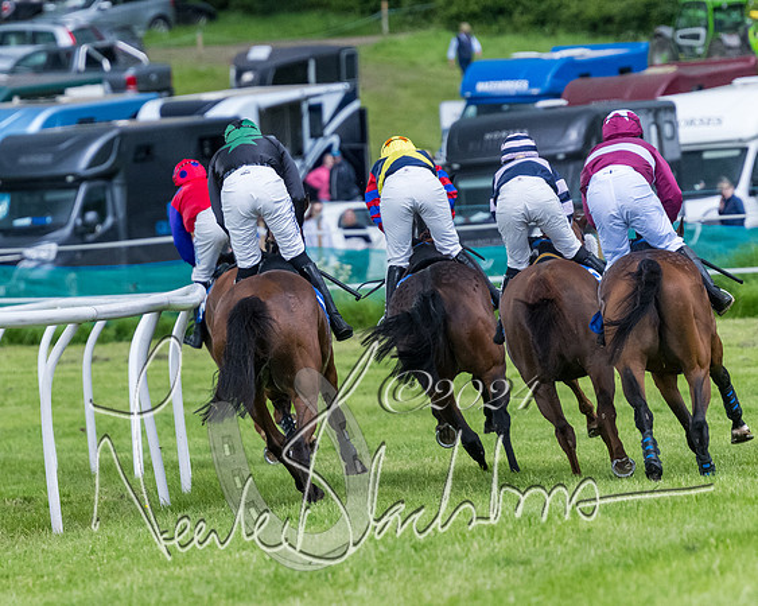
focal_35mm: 404
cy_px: 300
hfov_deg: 4.8
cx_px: 240
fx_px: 9069
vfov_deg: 3.8
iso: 2000
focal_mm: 210
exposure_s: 1/2500
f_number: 4
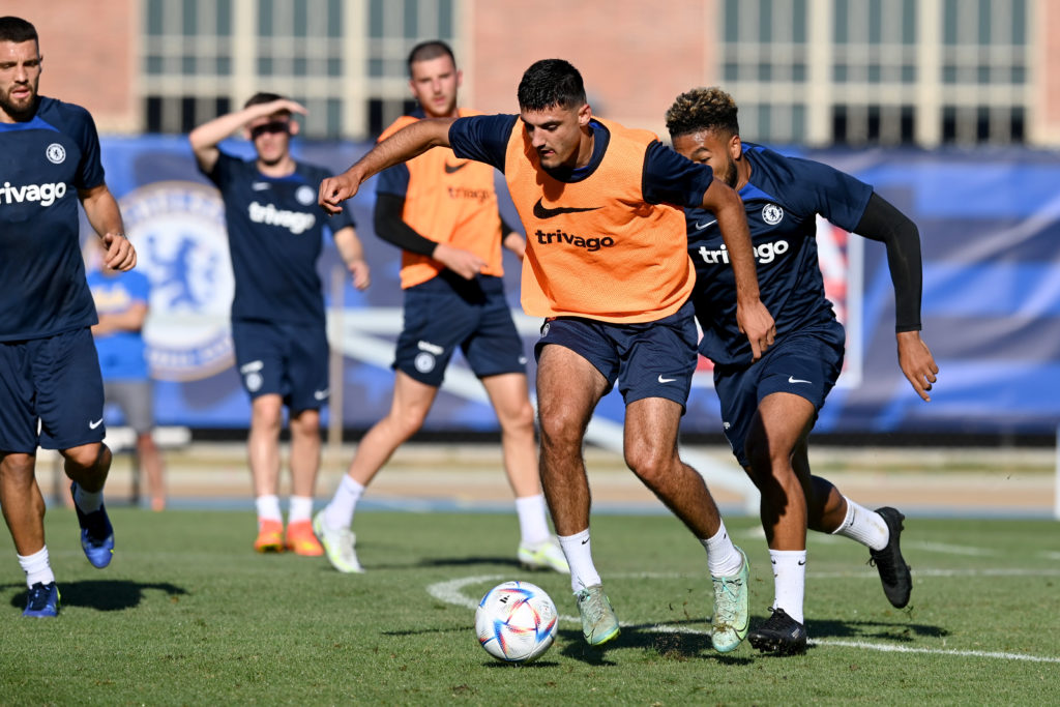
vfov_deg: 3.4
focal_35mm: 400
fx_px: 11779
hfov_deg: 5.2
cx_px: 530
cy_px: 354
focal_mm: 400
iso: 250
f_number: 5.6
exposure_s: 1/2000
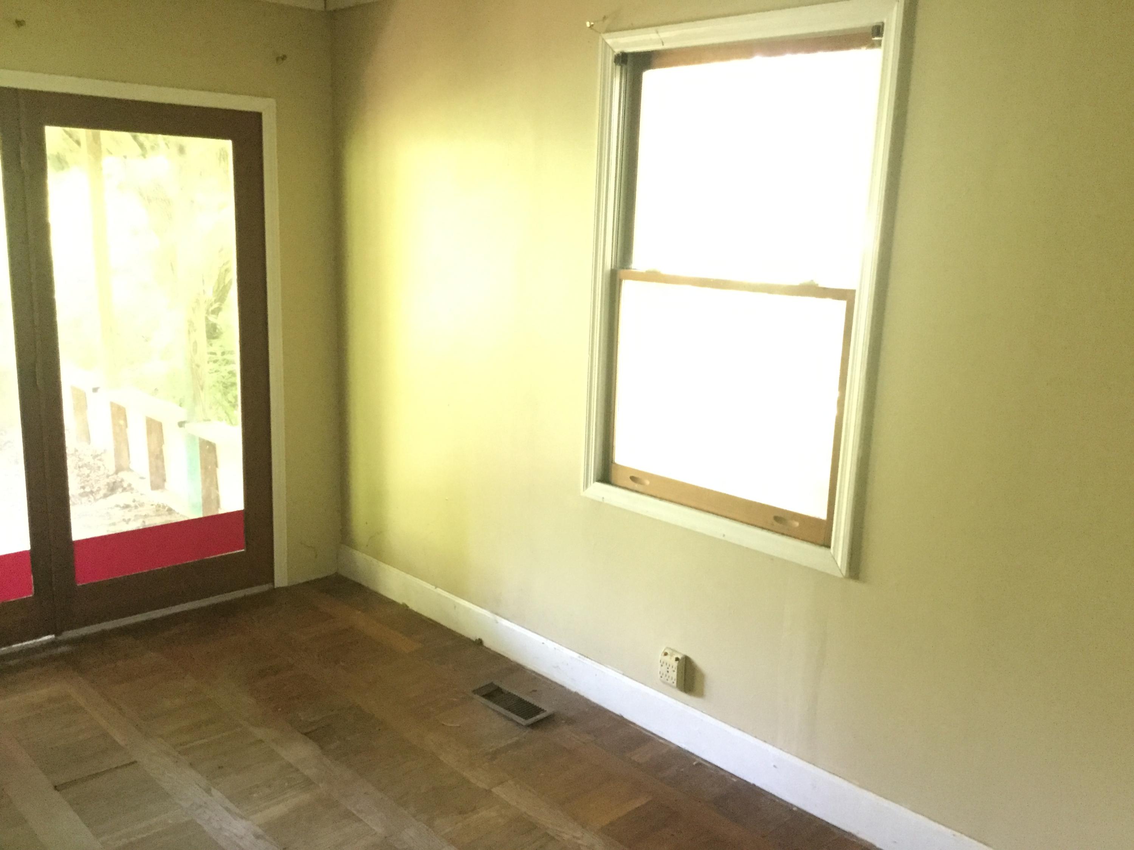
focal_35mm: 31
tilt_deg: -11.7
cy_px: 425
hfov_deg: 58.4
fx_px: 1016
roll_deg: -3.5
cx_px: 567
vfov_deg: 45.4
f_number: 2.4
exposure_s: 1/15
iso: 800
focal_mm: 3.3
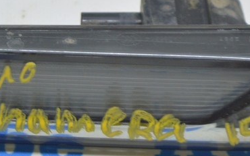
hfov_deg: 9.0
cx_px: 105
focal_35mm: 232
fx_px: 1583
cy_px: 33
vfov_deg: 5.6
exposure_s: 1/20
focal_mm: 55
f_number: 5.6
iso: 400
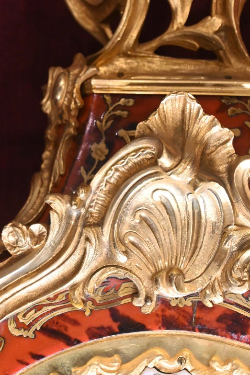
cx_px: 87
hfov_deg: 11.9
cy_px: 170
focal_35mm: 115
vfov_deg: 17.8
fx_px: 1198
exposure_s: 1/60
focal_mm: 50
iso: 3200
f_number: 6.3
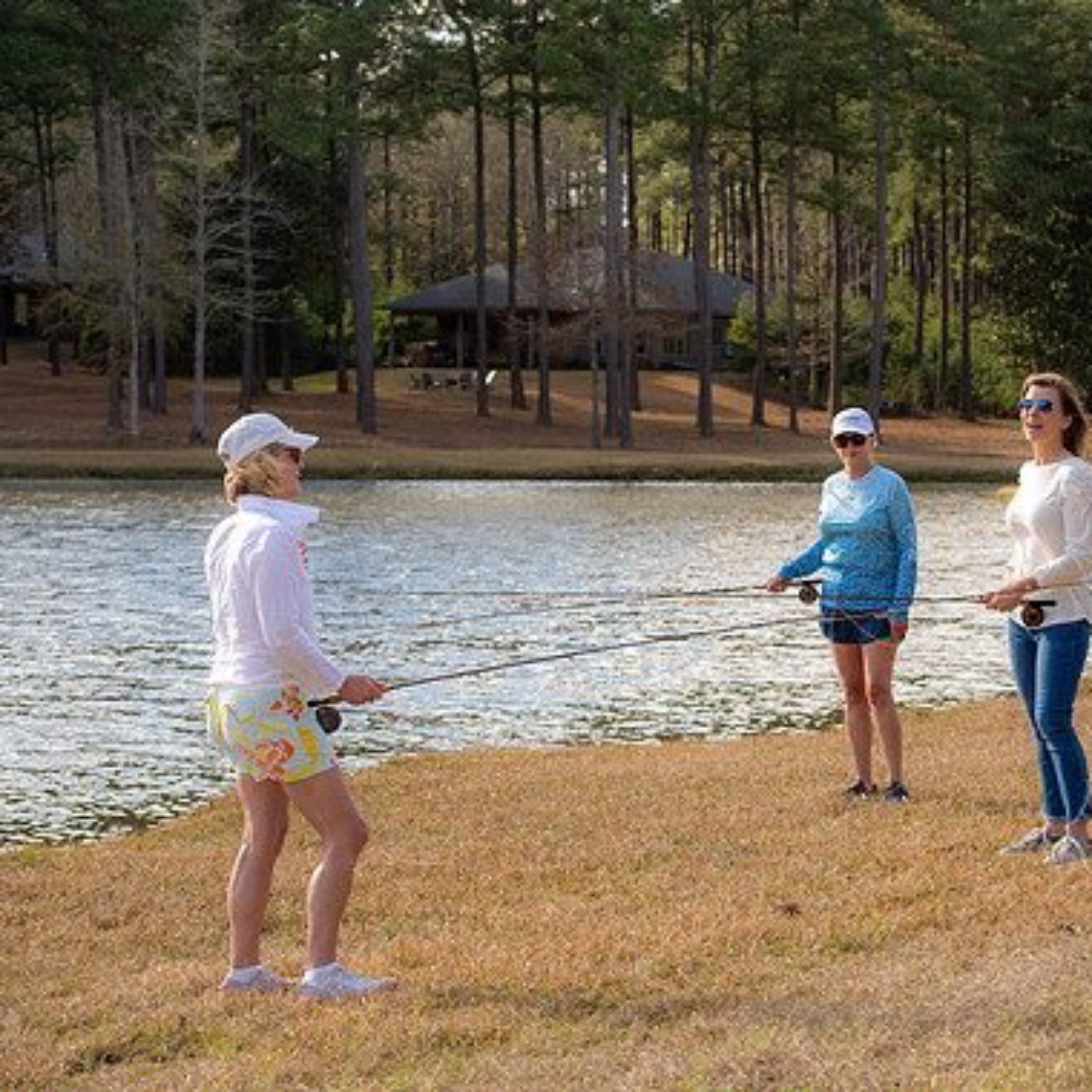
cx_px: 776
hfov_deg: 17.2
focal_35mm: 101
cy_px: 540
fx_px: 3605
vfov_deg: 17.2
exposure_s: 1/100
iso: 50
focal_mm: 78
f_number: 5.6
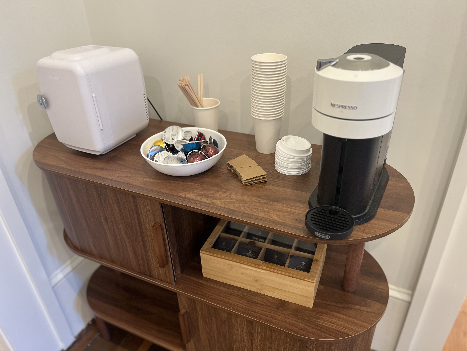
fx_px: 351
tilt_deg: -31.6
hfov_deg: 67.3
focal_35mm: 26
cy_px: 176
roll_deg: +3.8
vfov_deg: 53.1
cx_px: 234
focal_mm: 5.1
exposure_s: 1/60
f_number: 1.6
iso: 200
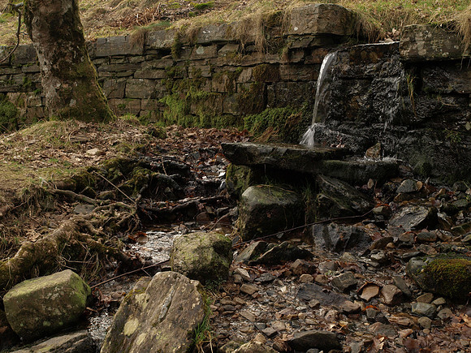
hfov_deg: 41.2
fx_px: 626
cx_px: 236
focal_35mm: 46
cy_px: 176
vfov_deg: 31.5
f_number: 8
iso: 200
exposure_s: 1/100
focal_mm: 23
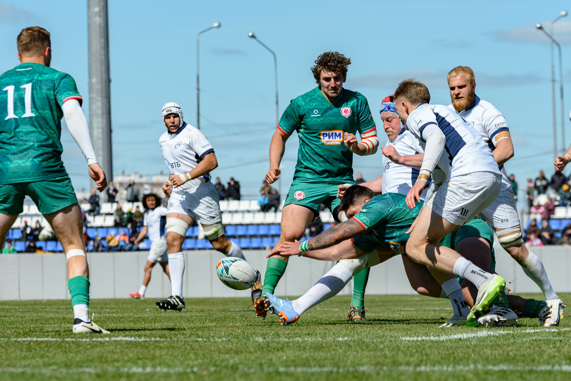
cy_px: 216
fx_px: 3600
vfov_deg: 6.1
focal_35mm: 227
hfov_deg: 9.1
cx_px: 268
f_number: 5.6
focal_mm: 150
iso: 160
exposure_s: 1/1250
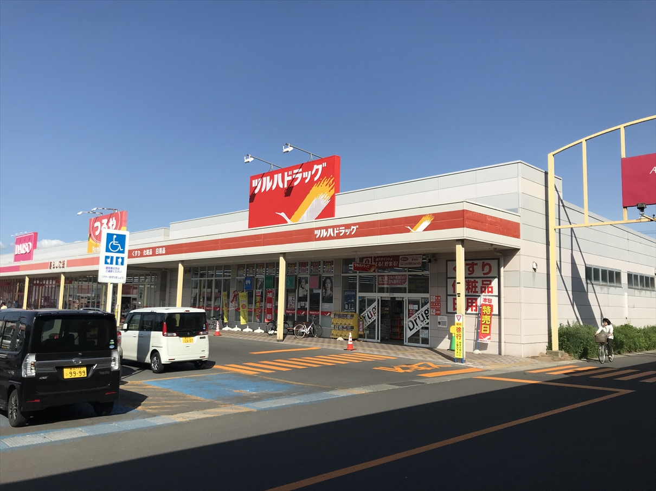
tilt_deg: +8.1
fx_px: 531
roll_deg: -2.0
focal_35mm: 28
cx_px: 328
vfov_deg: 49.7
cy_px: 246
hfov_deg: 63.5
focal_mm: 3.99
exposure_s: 1/4000
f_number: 1.8
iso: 20
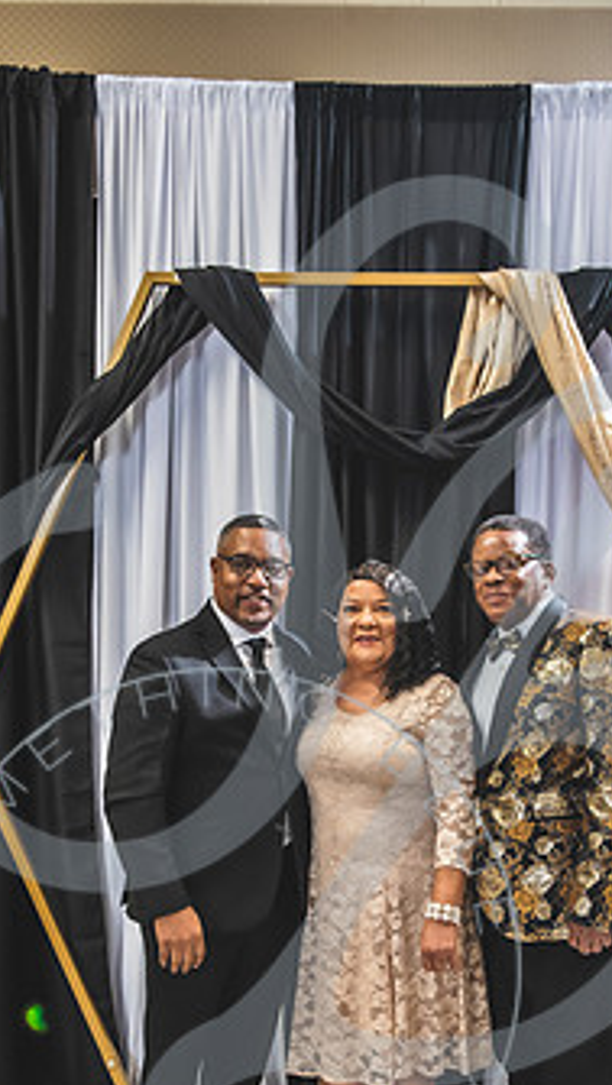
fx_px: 1295
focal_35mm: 45
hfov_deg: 26.5
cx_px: 366
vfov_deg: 44.8
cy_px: 722
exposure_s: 1/250
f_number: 2.8
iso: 1600
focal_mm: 32
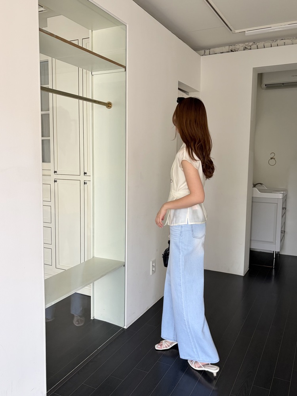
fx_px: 297
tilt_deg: -5.9
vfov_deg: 67.3
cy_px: 198
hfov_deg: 53.1
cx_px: 148
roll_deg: -0.9
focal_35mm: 26
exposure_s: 1/122
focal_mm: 5.96
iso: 80
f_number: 1.6
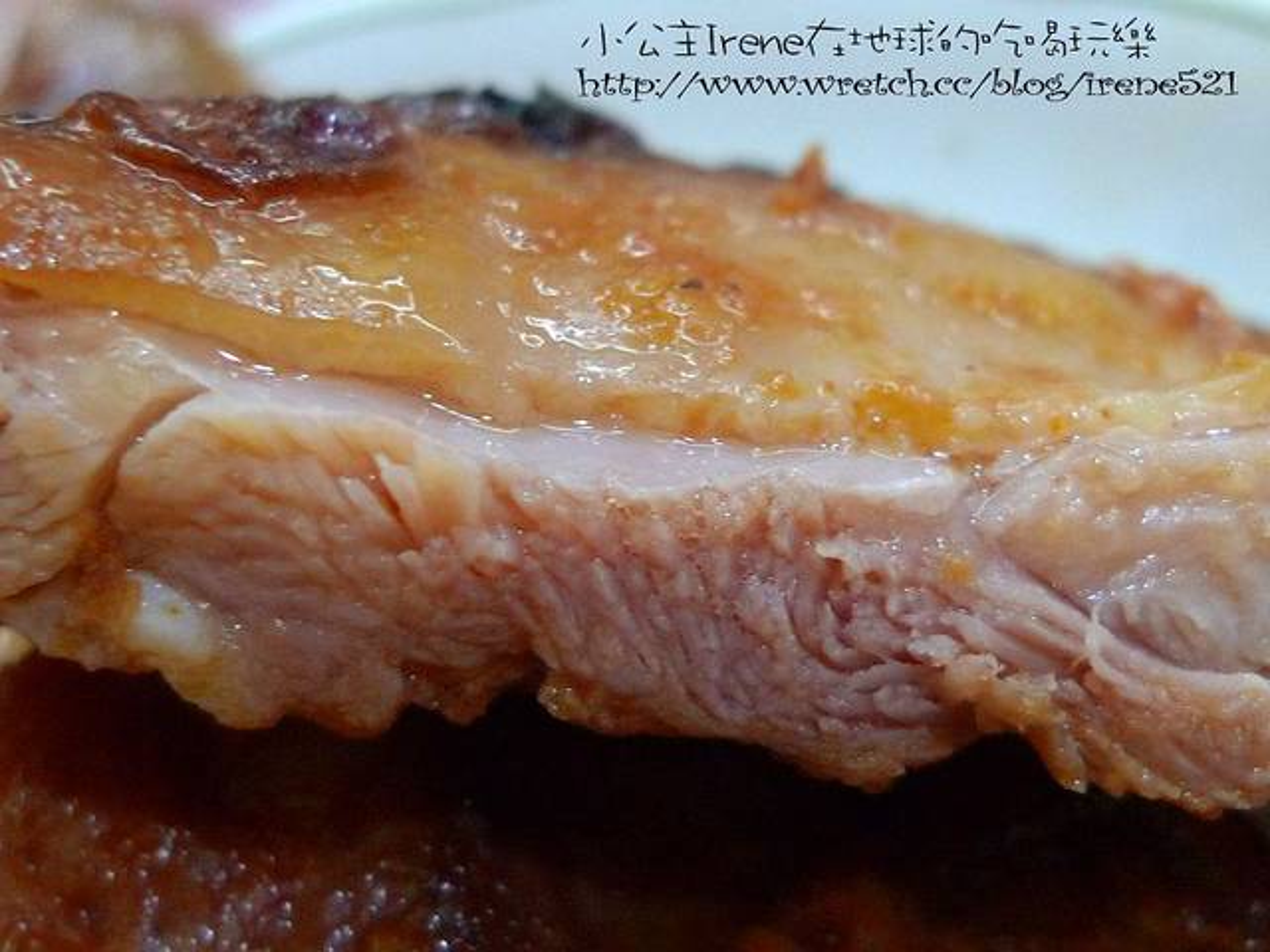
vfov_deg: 30.9
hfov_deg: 40.4
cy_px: 476
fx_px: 1724
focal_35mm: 47
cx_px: 635
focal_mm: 5.4
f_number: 2.1
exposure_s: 1/30
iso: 250
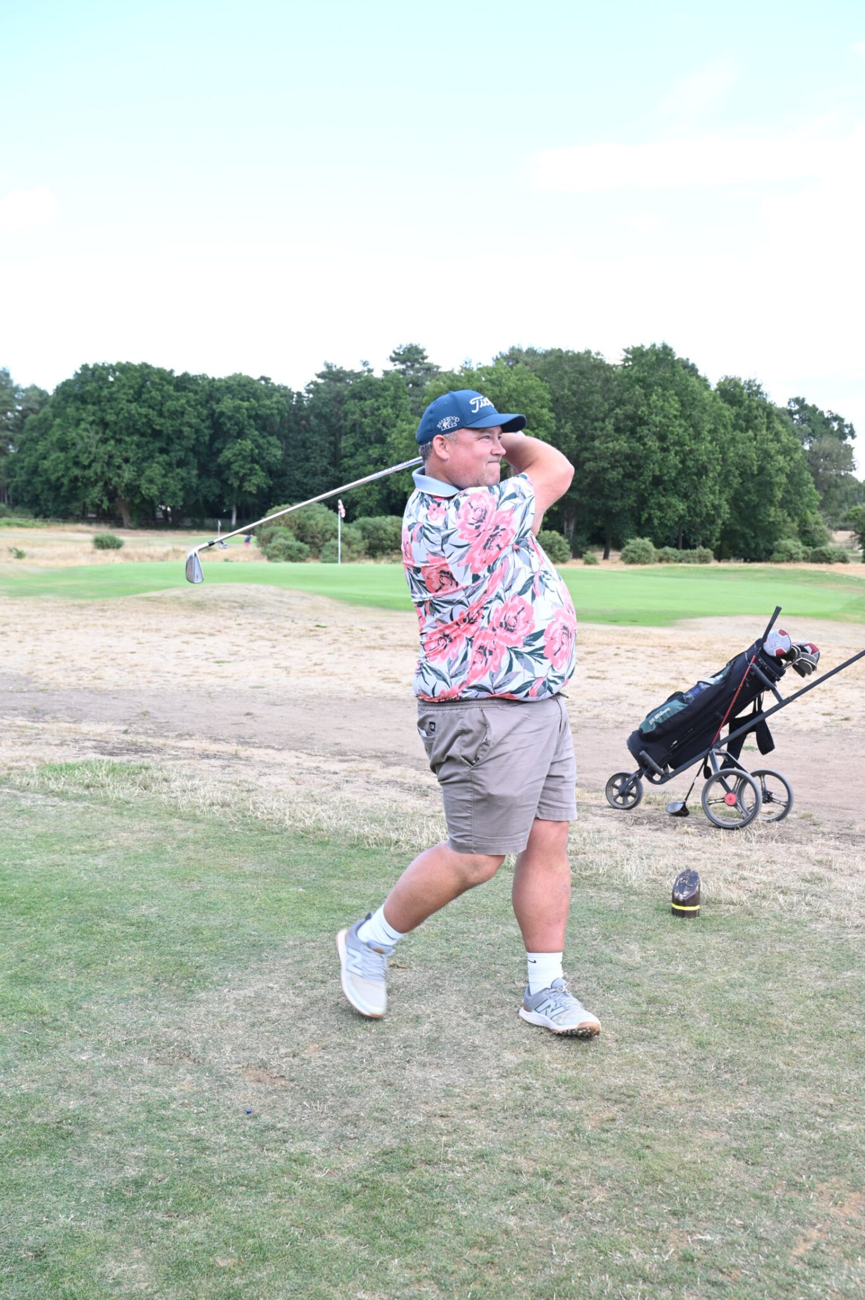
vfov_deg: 50.7
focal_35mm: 38
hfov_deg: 35.0
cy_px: 650
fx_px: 1371
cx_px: 432
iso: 200
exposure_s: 1/100
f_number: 8
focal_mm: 38
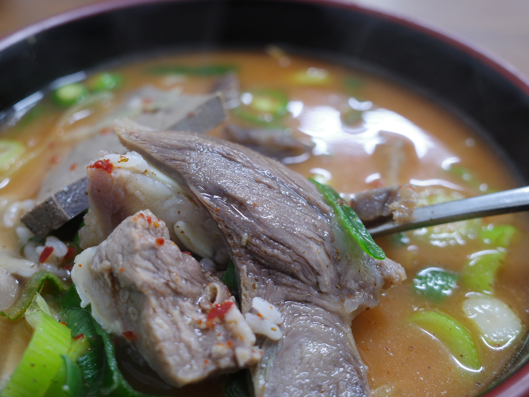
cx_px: 240
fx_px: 581
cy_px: 243
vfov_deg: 37.5
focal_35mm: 38
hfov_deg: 48.9
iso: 400
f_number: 2.8
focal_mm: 18.3
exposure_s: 1/30
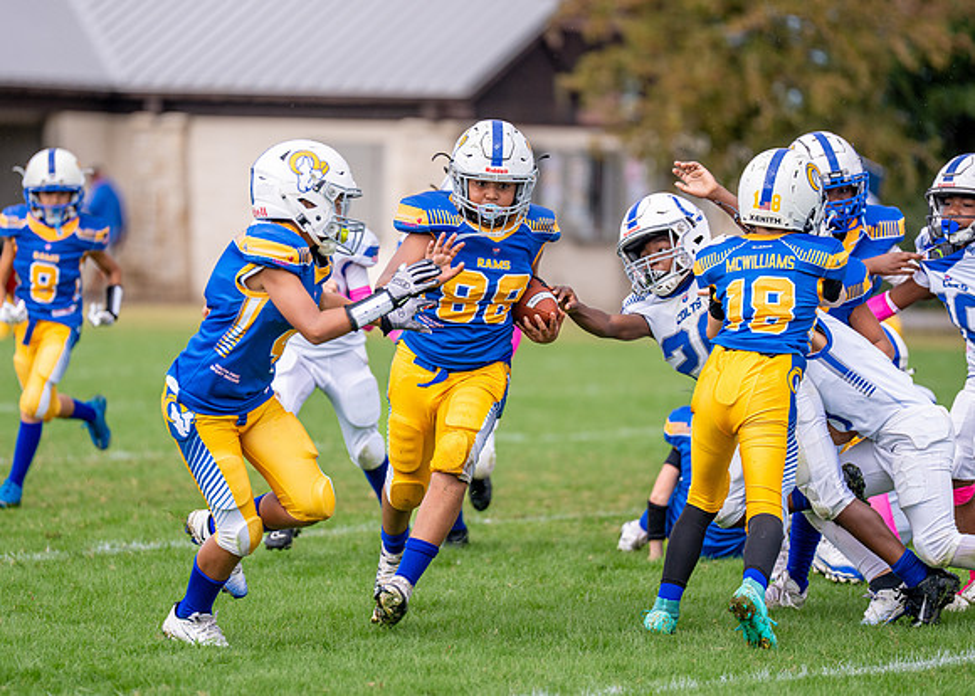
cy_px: 341
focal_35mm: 246
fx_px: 6804
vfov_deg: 5.9
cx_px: 424
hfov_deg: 8.2
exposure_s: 1/2000
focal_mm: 200
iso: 250
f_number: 2.8
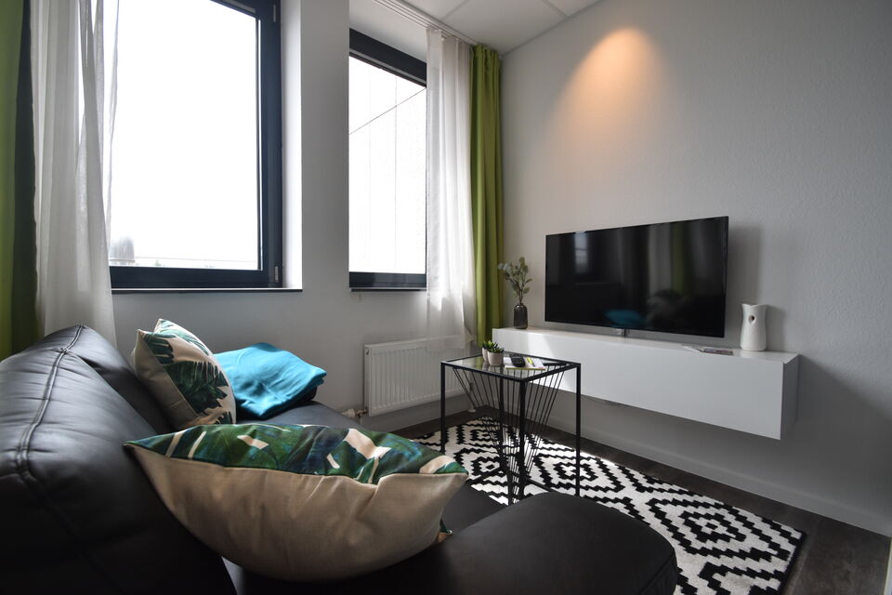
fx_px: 446
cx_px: 446
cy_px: 298
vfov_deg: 67.4
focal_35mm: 18
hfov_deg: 90.0
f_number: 6.3
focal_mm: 12
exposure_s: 1/160
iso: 400
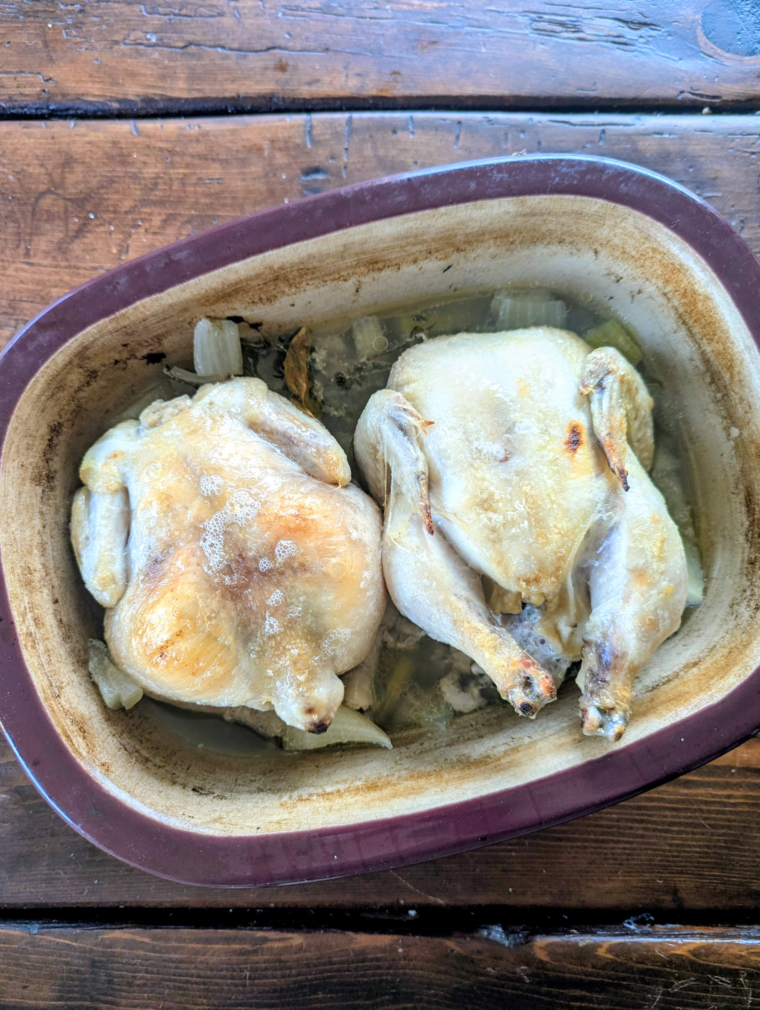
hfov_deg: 56.9
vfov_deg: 71.5
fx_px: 701
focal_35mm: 24
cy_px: 505
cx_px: 380
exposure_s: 1/49.9
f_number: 1.85
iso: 154
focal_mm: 6.81
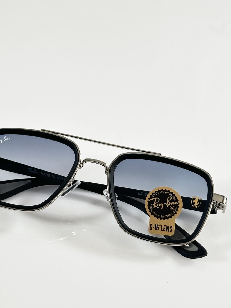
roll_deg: +1.0
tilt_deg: -43.8
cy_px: 177
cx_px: 87
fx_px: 659
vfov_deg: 26.3
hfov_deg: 19.9
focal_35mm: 74
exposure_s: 1/100
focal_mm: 6.86
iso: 80
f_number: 1.78
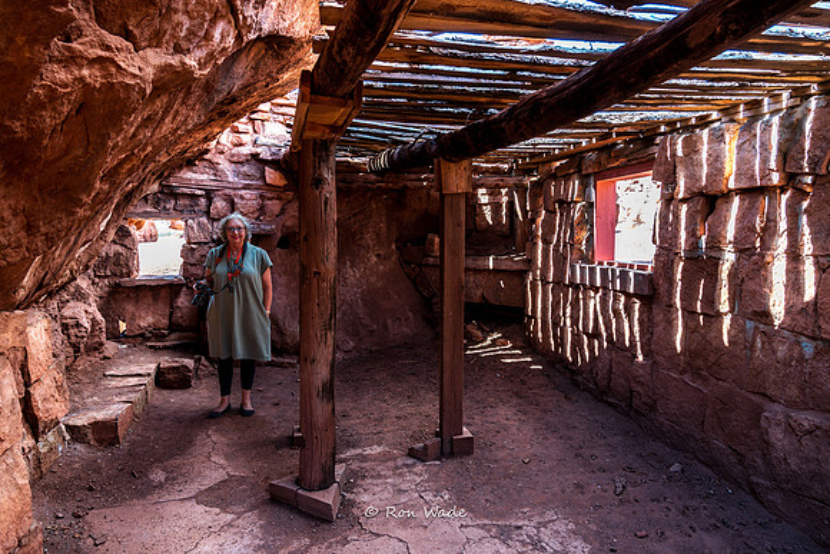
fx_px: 553
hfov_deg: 73.7
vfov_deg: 53.2
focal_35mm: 24
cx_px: 415
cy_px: 277
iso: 200
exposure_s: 1/30
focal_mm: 24
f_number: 7.1
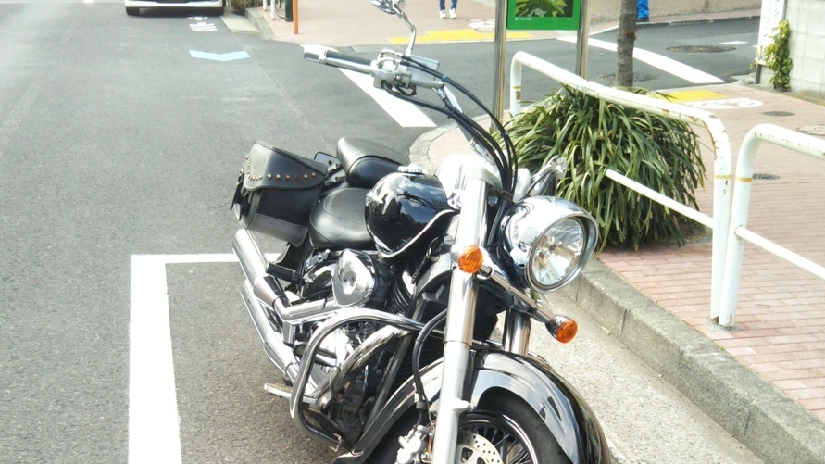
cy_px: 517
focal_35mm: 44
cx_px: 416
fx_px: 962
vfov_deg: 25.1
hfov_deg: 46.4
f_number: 2.2
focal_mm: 4
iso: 36
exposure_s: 1/185
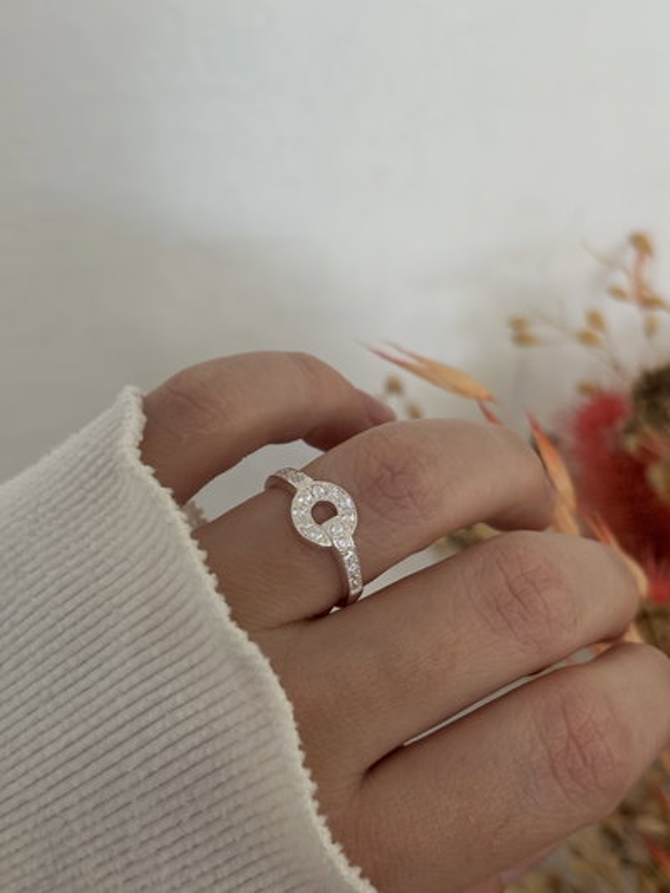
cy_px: 446
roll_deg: -1.8
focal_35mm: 52
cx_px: 335
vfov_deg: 36.8
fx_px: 1341
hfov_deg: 28.0
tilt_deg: -8.9
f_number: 1.6
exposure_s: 1/60
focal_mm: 5.96
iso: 80
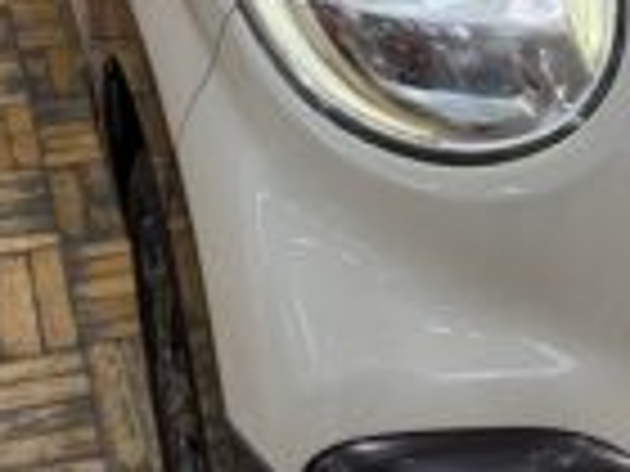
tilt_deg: -30.1
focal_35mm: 65
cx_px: 338
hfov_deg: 29.8
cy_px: 209
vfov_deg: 22.6
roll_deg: +0.9
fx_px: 1183
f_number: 1.6
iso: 80
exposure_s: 1/100
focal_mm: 5.96
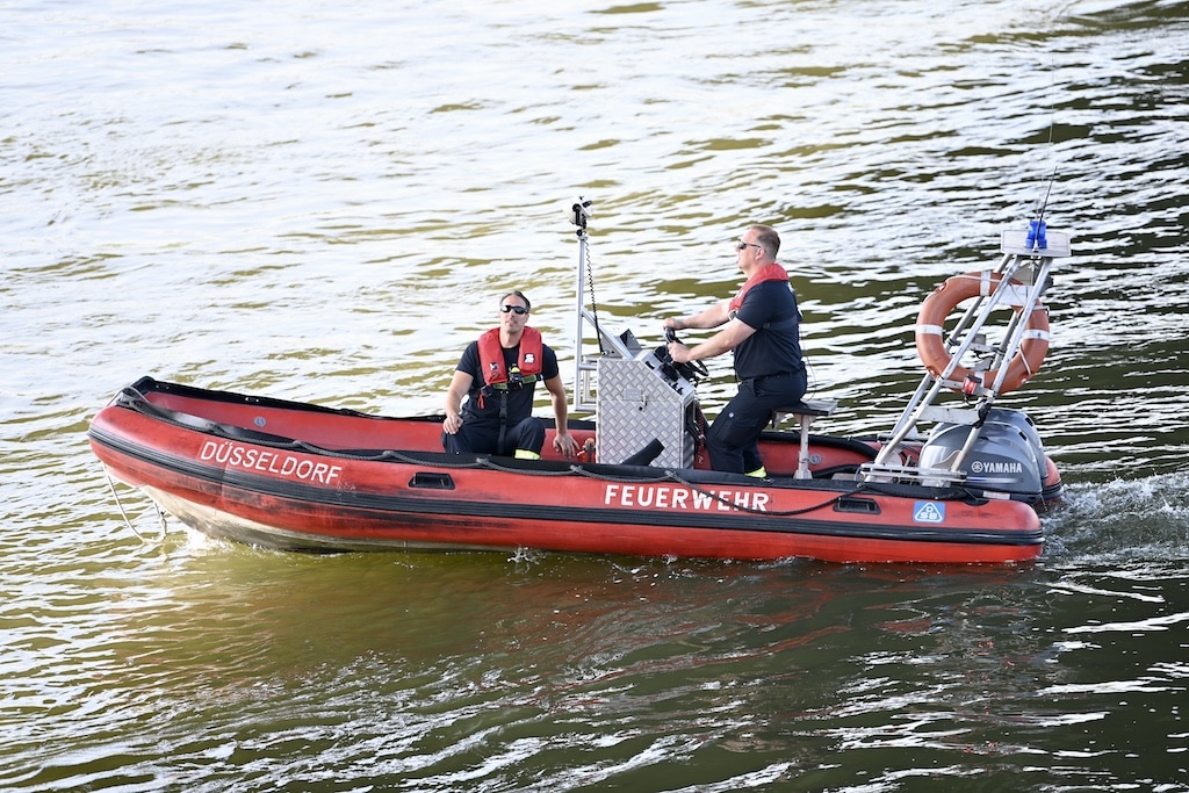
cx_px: 594
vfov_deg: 6.9
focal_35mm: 200
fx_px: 6606
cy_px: 396
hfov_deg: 10.3
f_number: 2.8
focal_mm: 200
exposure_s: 1/200
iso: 100
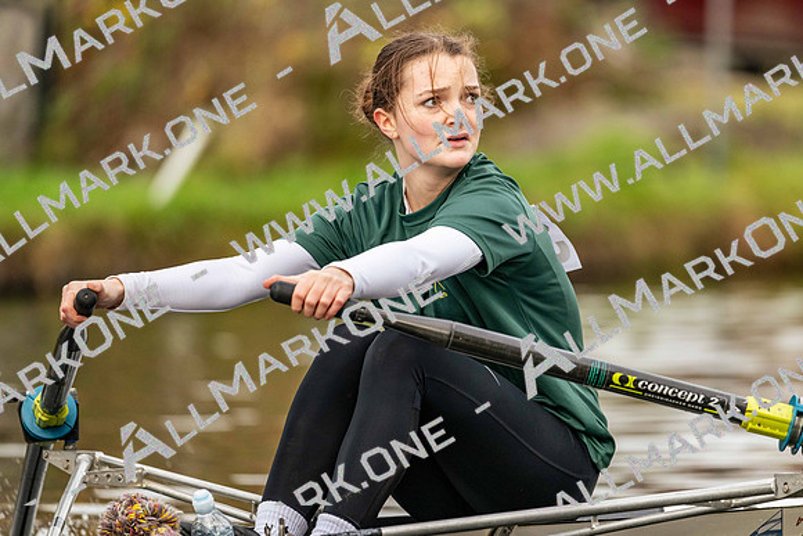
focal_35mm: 400
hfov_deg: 5.2
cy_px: 268
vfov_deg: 3.4
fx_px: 8924
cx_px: 402
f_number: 4.5
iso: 1800
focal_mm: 400
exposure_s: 1/2500
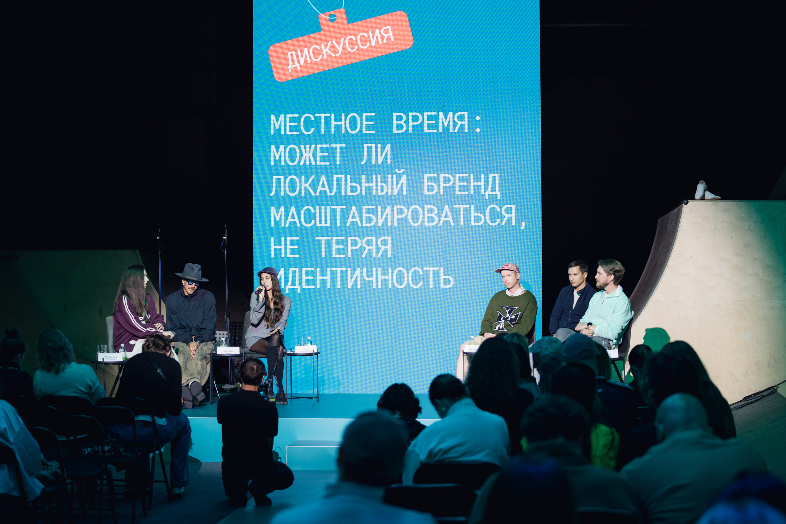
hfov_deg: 27.5
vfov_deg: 18.5
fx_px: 1607
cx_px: 410
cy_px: 253
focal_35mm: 74
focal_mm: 70
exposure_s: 1/200
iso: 500
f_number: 2.8
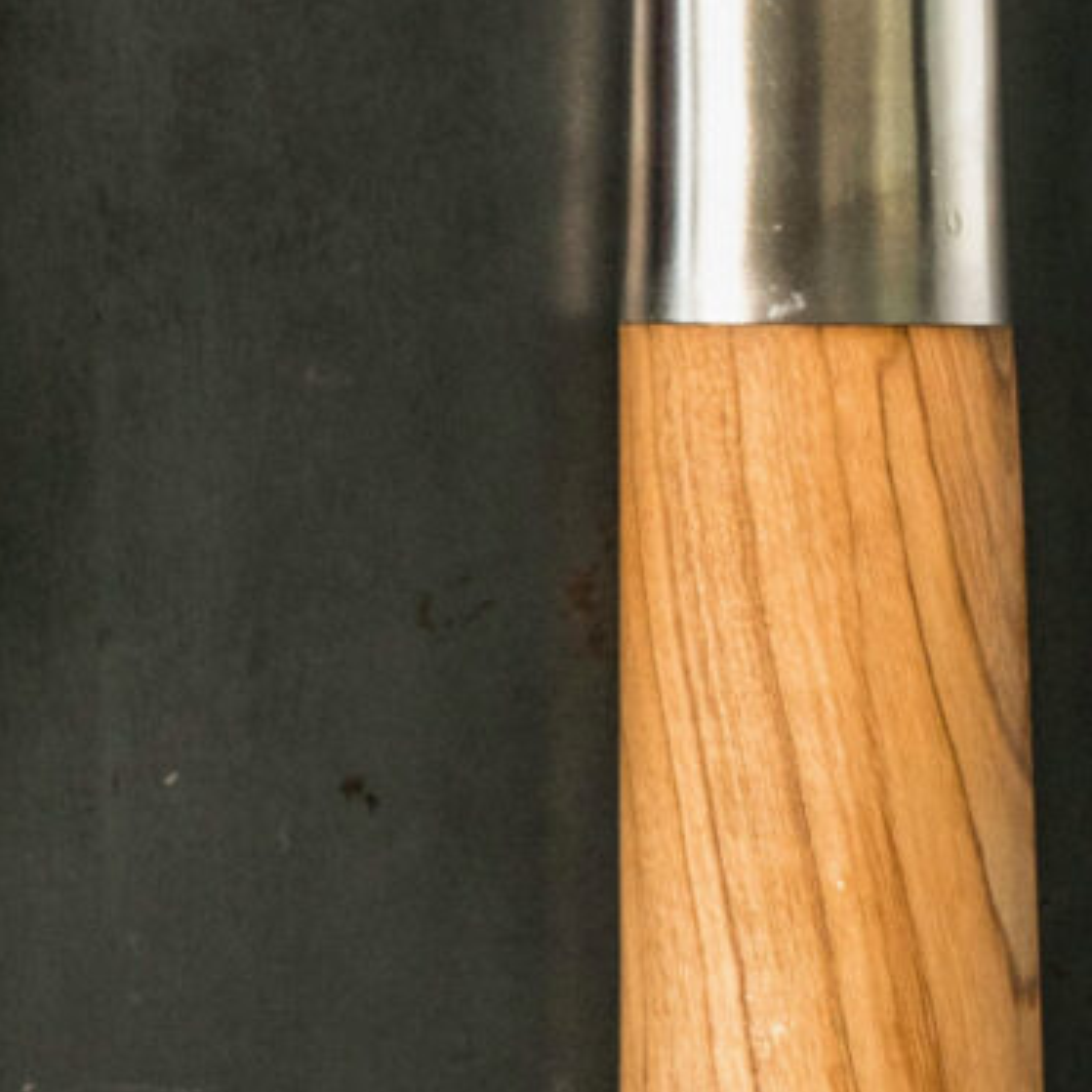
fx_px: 6032
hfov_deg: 9.9
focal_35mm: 169
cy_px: -243
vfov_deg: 10.2
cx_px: -669
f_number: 5.6
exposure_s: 1/100
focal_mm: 29
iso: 500
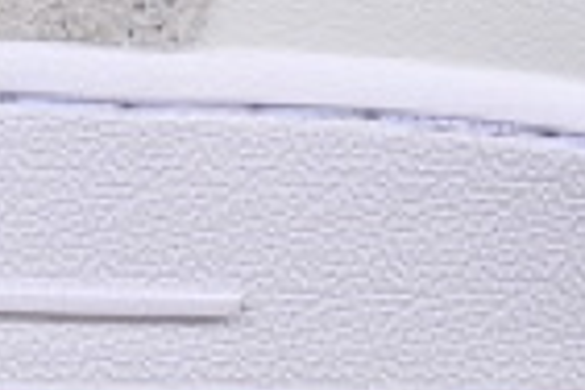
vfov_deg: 2.4
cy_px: -415
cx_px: 834
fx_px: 9311
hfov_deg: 3.6
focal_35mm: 573
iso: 160
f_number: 8
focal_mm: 50
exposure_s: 1/80
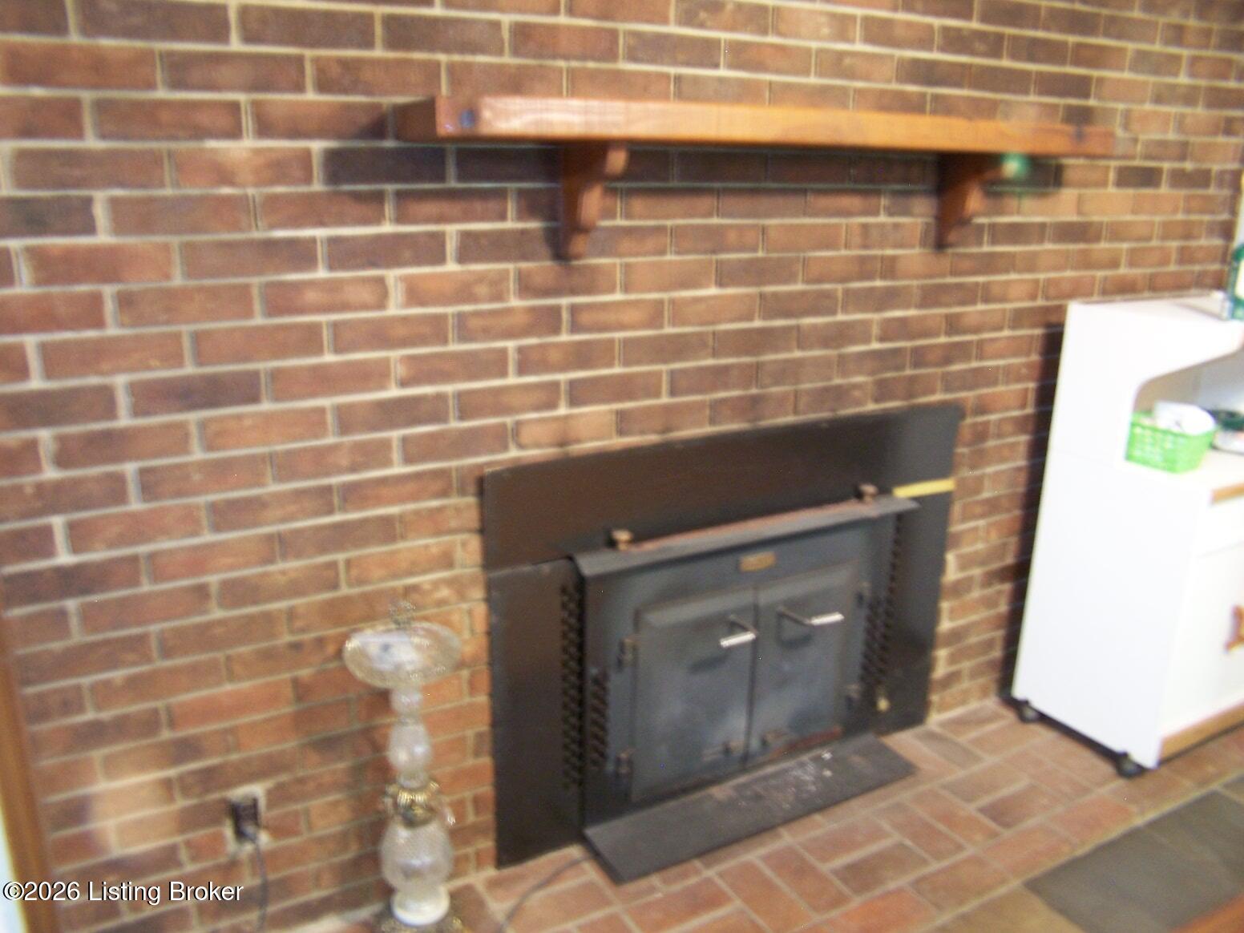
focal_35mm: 38
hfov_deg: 49.0
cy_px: 466
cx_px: 622
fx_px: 1366
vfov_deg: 37.7
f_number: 2.8
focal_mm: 6.3
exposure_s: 1/2
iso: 140
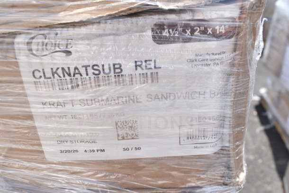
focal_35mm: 33
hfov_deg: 57.2
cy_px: 96
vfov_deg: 40.0
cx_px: 144
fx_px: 265
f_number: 6.3
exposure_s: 1/250
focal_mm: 22
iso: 200
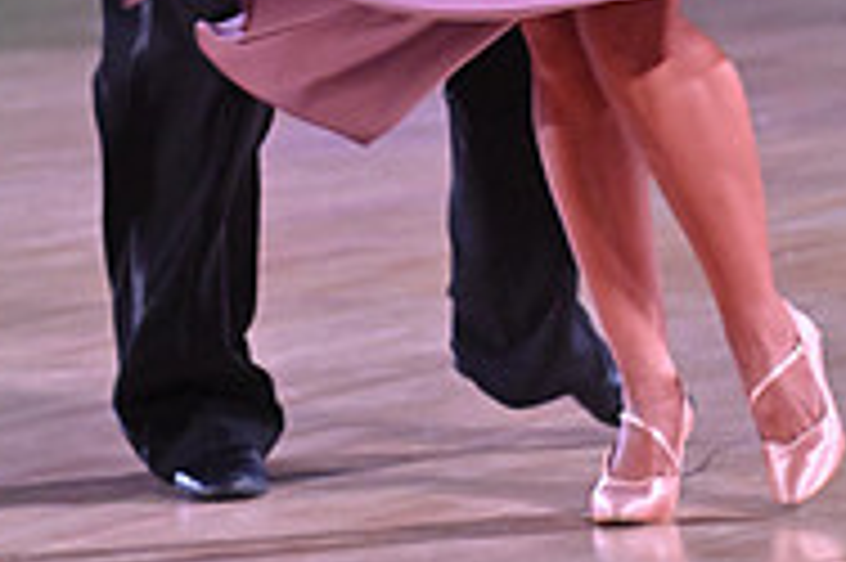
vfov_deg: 3.4
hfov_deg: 5.1
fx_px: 9415
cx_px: 623
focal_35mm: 401
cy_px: -315
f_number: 5.6
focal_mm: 130
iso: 5000
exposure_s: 1/400
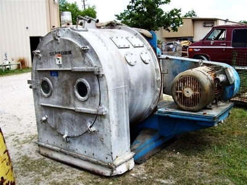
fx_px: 257
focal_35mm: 36
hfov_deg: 51.4
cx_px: 124
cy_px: 92
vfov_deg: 39.7
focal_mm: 6
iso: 80
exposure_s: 1/290
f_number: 4.8
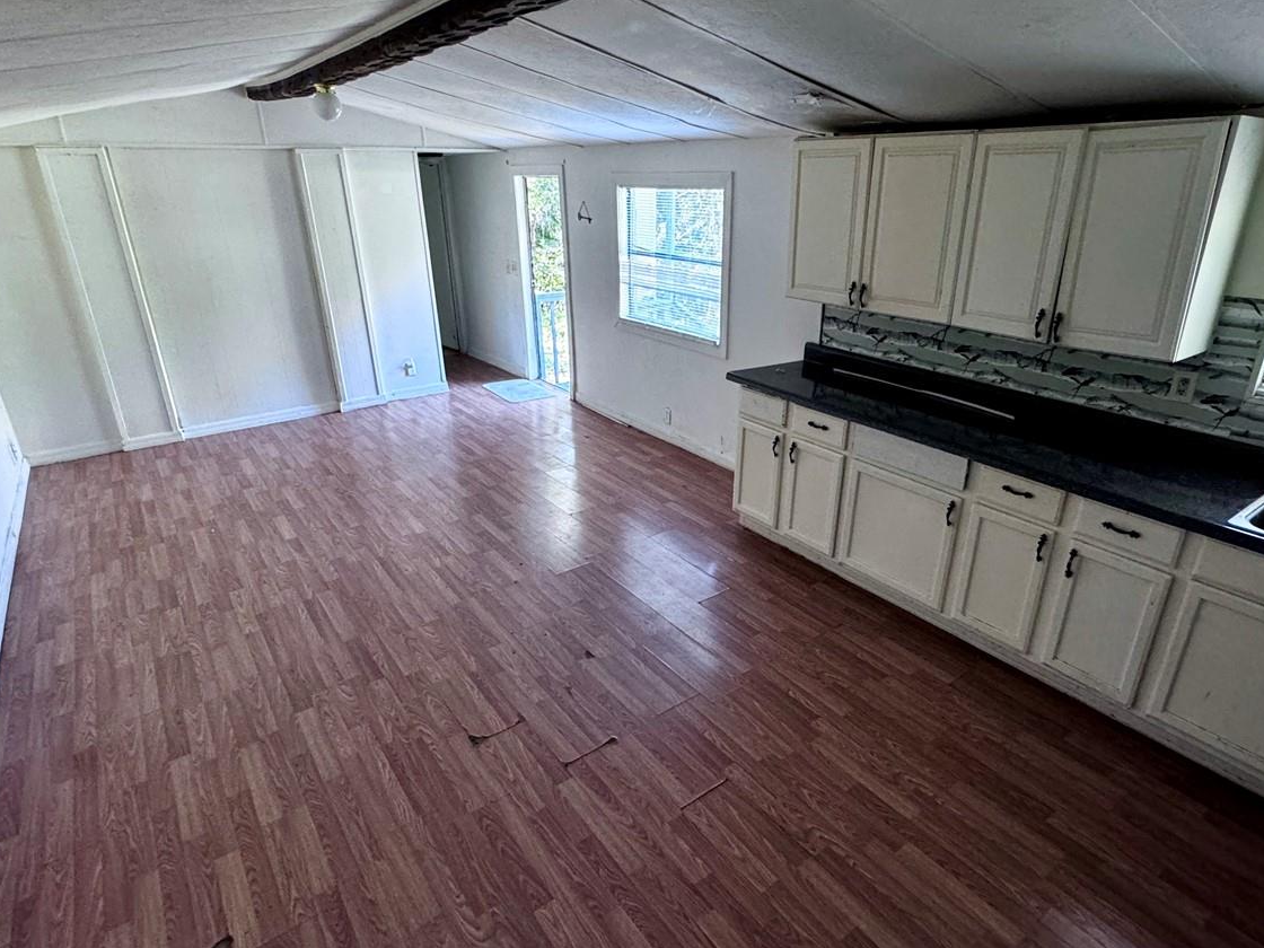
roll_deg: +0.8
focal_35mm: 20
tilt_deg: -23.0
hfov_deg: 81.7
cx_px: 662
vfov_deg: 66.0
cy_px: 472
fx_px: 730
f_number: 2.2
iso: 400
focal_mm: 2.22
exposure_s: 1/60
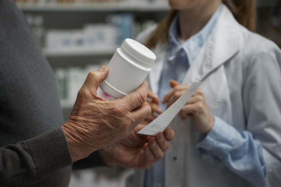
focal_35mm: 75
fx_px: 585
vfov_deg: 18.2
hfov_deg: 27.0
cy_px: 94
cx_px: 140
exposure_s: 1/320
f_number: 2.8
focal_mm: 75
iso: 640
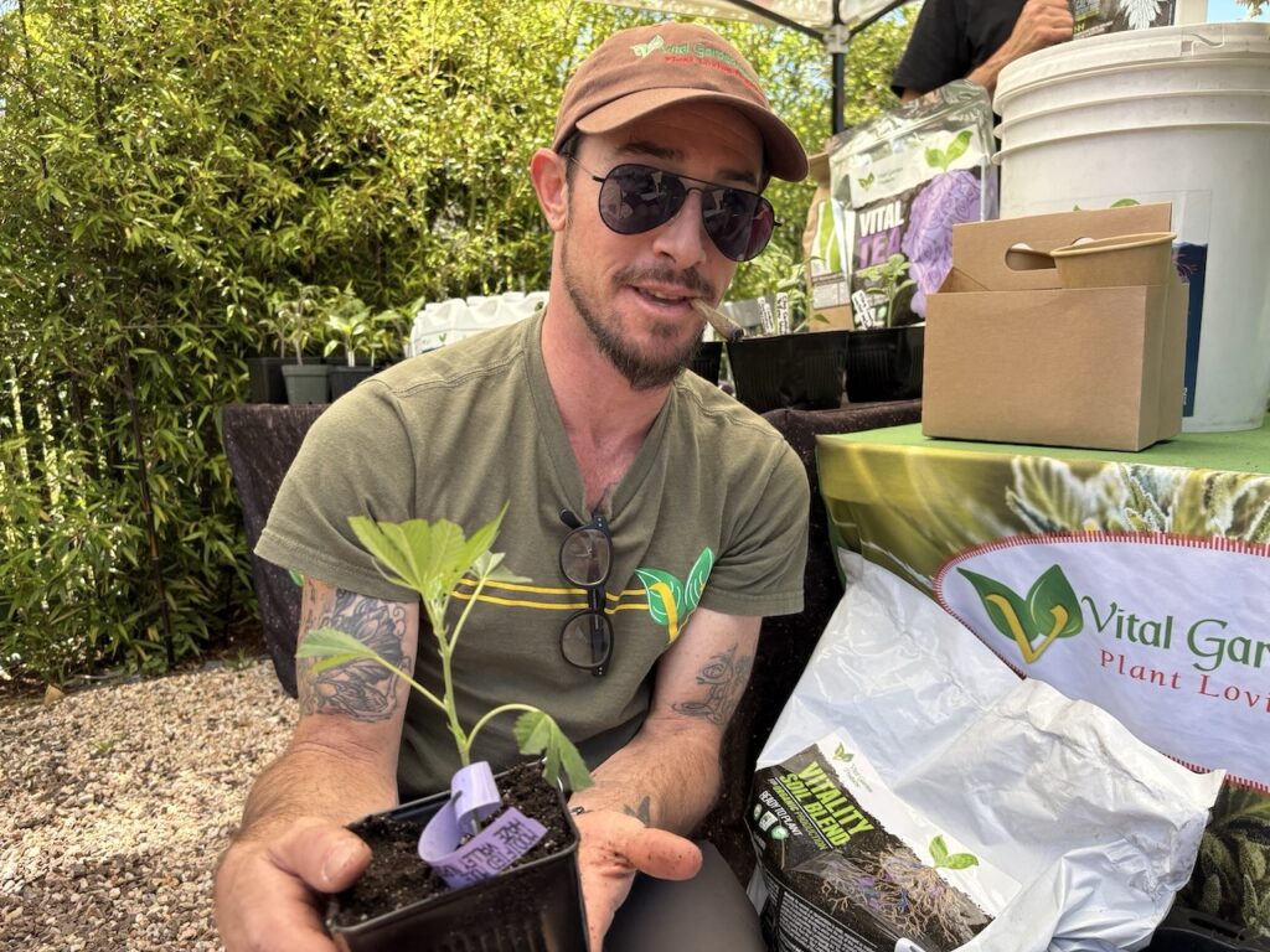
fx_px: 954
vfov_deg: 53.1
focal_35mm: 26
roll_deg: +3.7
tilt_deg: -7.8
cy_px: 476
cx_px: 635
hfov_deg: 67.3
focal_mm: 5.96
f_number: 1.6
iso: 50
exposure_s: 1/475
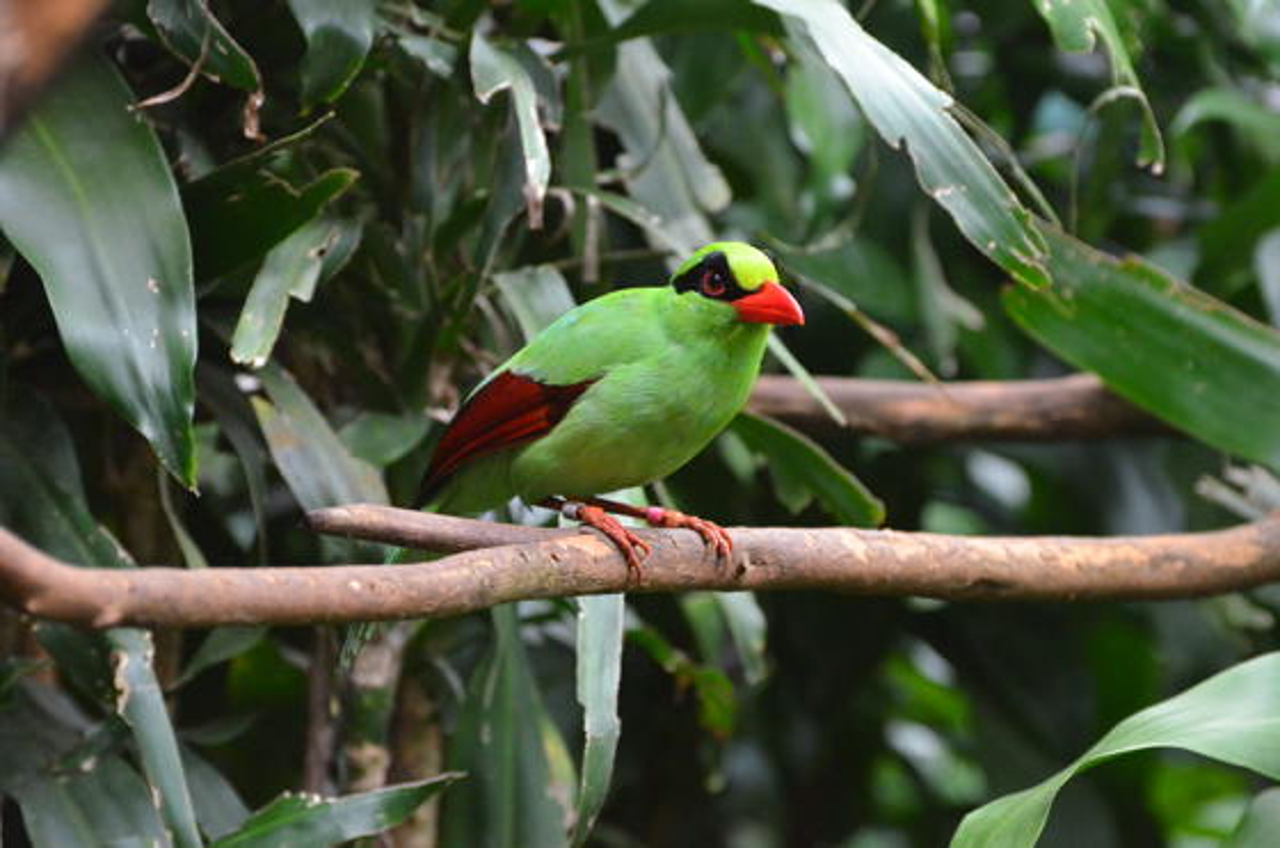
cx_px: 640
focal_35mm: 218
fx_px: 7718
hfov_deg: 9.5
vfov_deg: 6.3
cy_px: 424
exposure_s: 1/320
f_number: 4.8
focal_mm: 145
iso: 4000
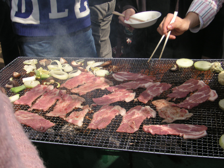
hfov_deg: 38.2
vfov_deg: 29.1
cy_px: 84
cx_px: 112
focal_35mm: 50
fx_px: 324
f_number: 3.4
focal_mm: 8.4
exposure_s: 1/750
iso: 50
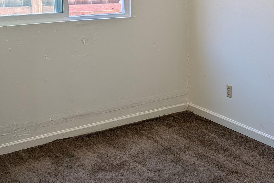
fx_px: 434
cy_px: 47
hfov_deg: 33.8
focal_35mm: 57
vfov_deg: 23.6
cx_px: 228
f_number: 1.68
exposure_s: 1/40
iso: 22
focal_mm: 6.9
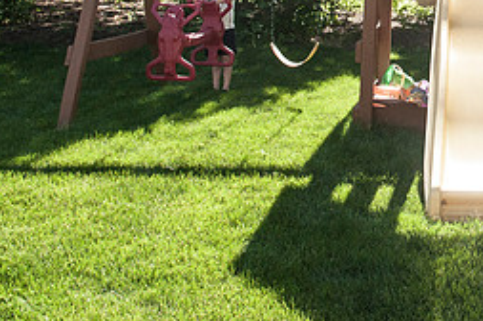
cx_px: 483
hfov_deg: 30.2
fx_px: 831
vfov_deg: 20.7
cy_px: -43
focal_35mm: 62
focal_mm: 18
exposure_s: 1/2000
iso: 400
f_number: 5
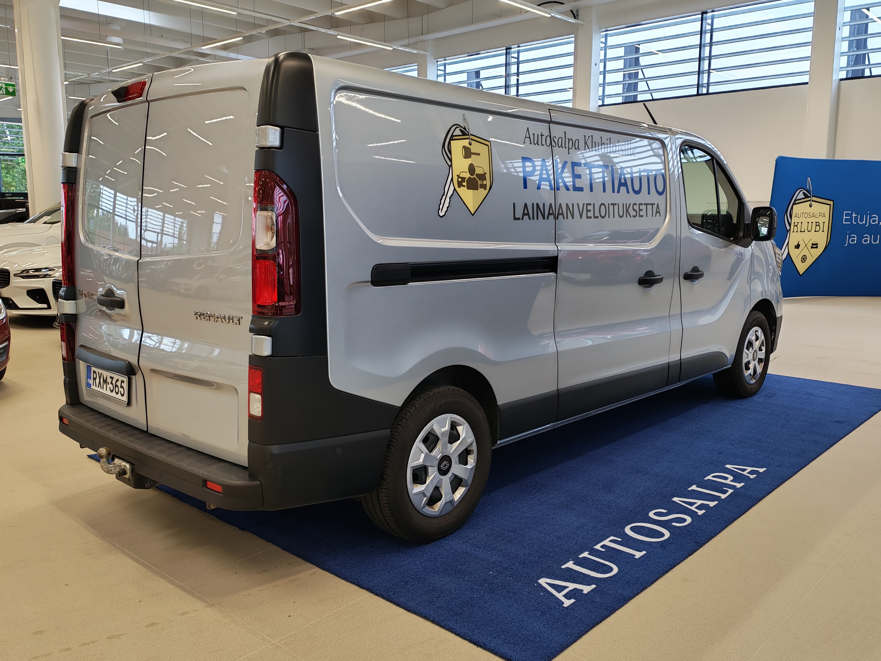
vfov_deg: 46.8
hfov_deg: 60.0
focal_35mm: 30
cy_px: 330
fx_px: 764
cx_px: 440
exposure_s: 1/100
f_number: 1.9
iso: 100
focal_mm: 6.12
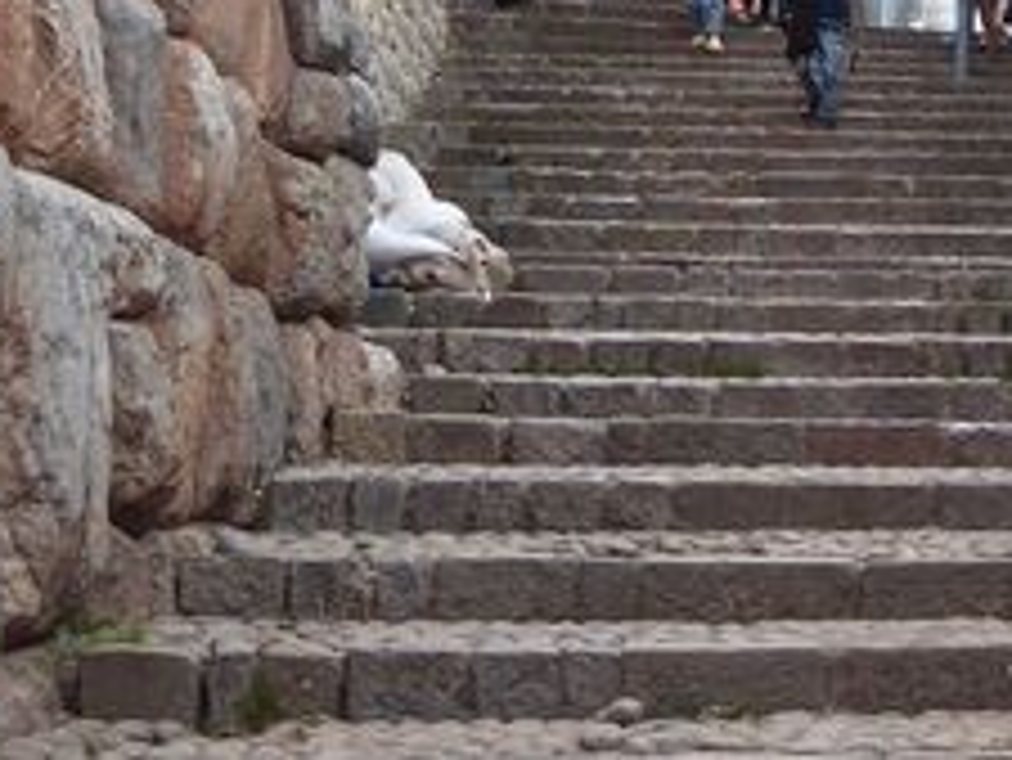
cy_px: 324
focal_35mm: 89
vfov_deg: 16.6
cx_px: 1232
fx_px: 2603
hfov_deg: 20.5
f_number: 3.3
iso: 80
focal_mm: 4.3
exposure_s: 1/250
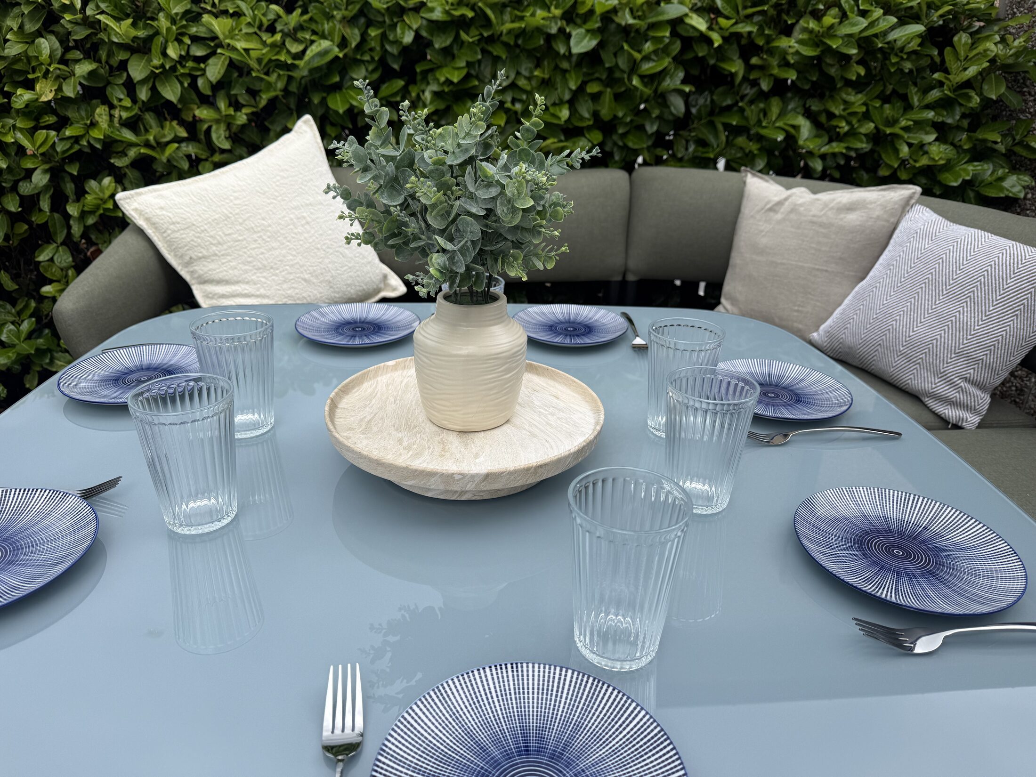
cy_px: 388
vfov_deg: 56.8
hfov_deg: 71.6
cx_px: 518
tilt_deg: -25.5
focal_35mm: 24
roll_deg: -2.4
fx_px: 718
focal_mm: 6.76
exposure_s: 1/1653
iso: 80
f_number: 1.78
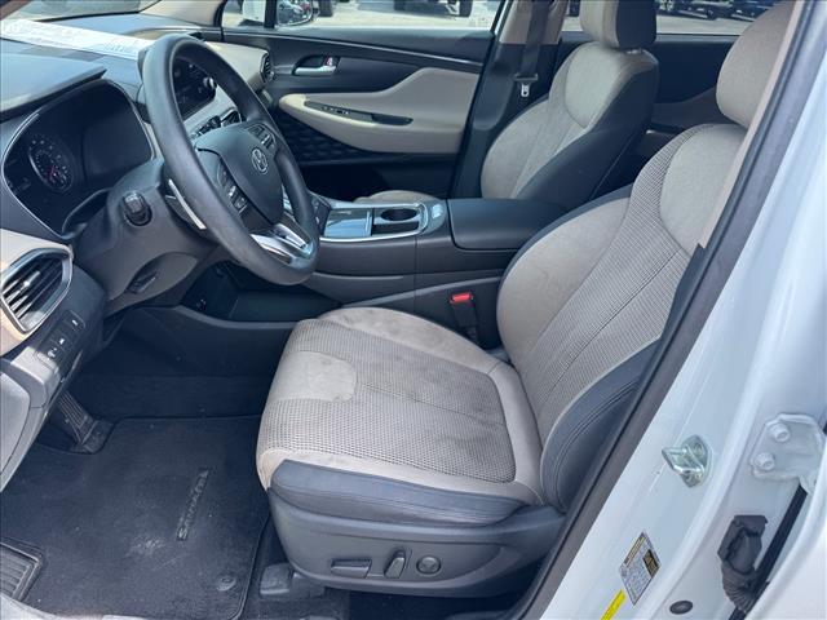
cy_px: 310
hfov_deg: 71.6
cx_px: 414
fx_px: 573
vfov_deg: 56.8
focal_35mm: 24
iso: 80
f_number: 1.78
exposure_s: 1/345
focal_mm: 6.76
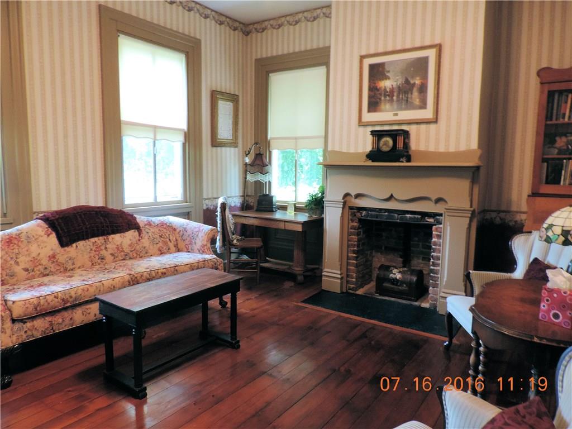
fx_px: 397
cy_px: 214
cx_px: 286
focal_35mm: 24
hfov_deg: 71.6
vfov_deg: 56.8
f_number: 3.3
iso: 400
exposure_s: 1/20
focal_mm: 4.3
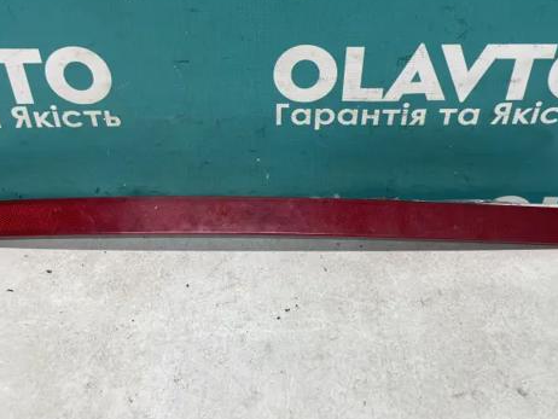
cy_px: 138
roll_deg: +0.9
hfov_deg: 51.3
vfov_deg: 39.2
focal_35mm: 36
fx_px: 581
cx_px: 271
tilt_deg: -35.1
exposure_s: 1/100
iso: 100
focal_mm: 4.2
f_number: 1.6
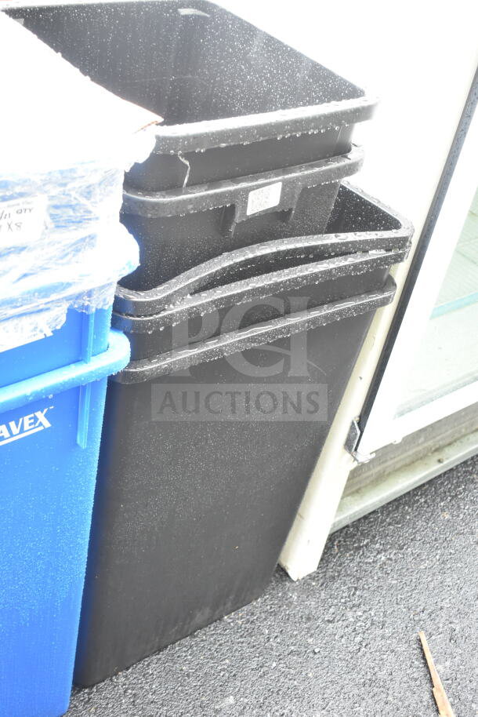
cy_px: 358
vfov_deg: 43.6
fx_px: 896
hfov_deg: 29.9
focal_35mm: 45
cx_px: 239
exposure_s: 1/80
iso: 1600
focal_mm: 30
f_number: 4.5
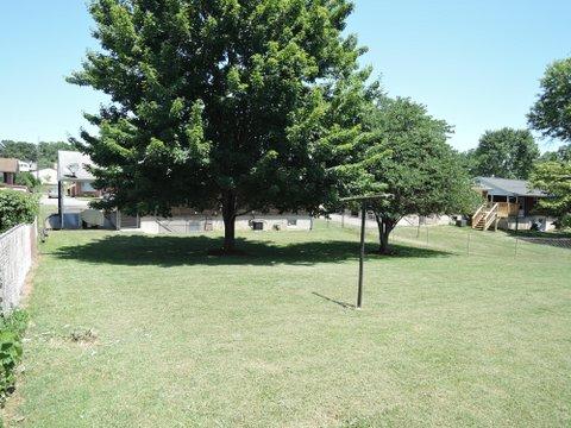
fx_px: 396
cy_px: 214
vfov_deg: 56.8
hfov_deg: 71.6
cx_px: 286
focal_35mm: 24
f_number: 2.8
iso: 80
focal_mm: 5.1
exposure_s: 1/60
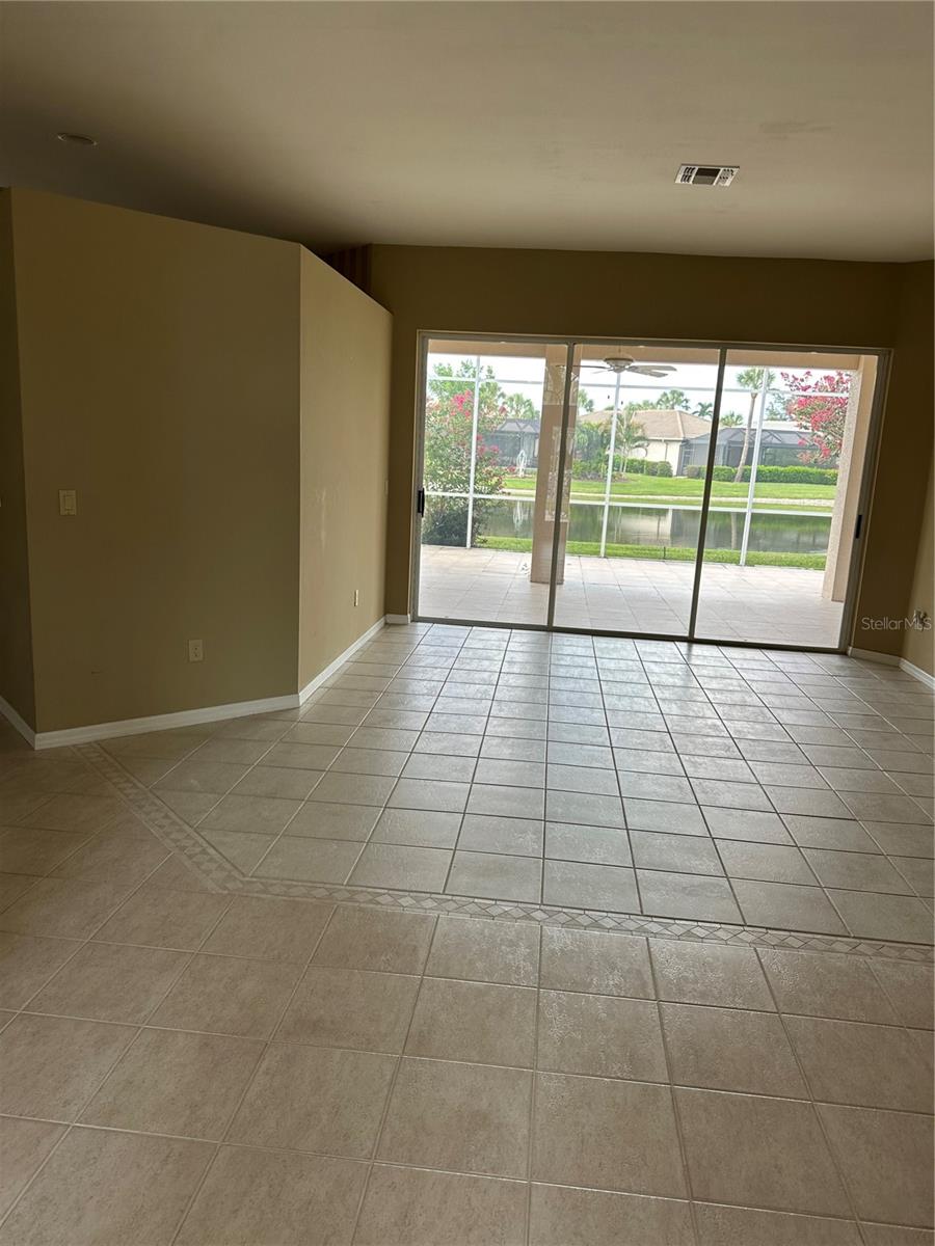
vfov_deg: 71.6
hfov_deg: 56.8
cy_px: 623
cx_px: 468
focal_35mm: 24
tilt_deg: -11.2
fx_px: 864
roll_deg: -3.7
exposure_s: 1/134
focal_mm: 6.86
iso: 64
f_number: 1.78
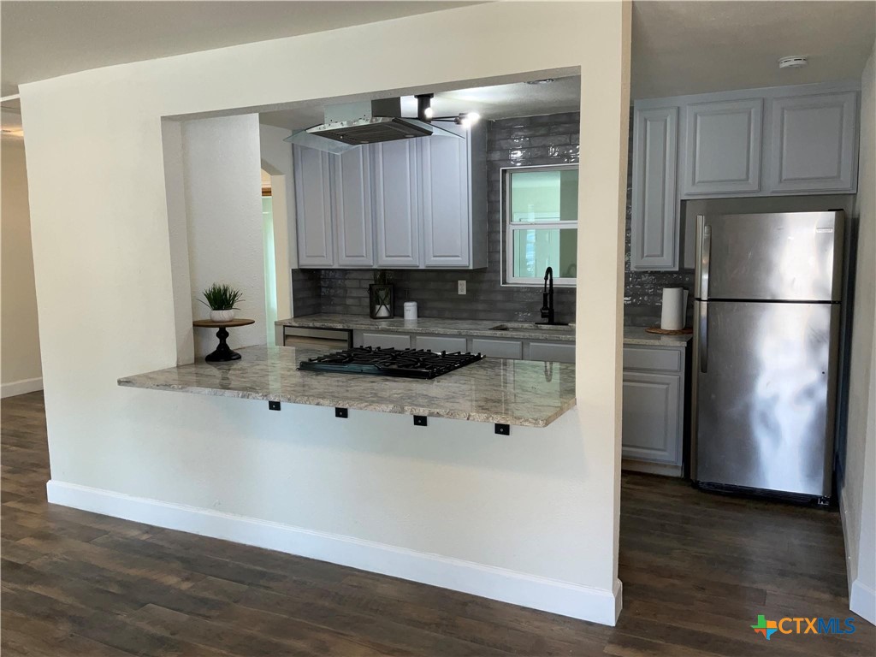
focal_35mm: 29
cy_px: 328
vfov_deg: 48.2
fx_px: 734
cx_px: 438
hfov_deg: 61.7
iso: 25
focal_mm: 3
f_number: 1.8
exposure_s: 1/60
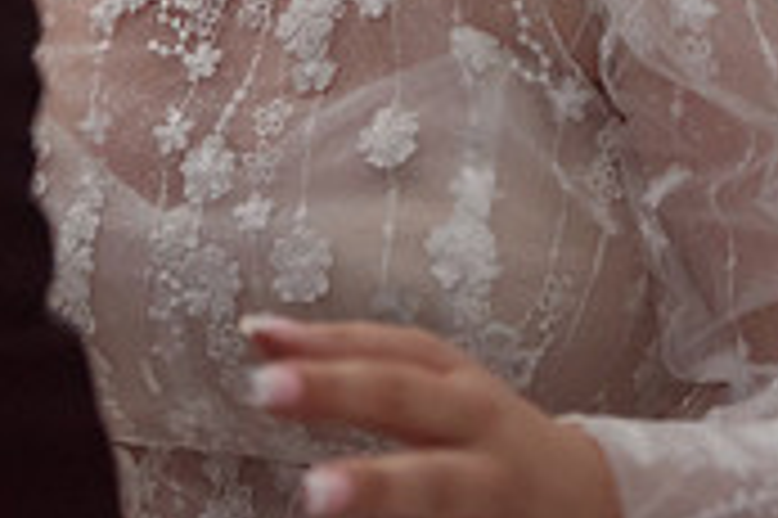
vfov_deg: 7.4
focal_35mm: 180
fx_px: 3886
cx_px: 173
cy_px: -431
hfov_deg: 11.4
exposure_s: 1/200
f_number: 2.8
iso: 1600
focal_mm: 46
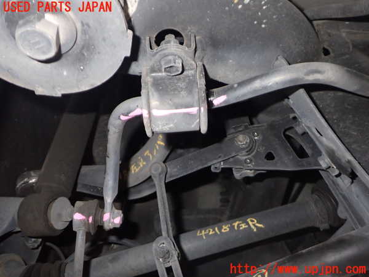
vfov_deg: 46.8
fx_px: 320
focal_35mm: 30
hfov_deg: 60.0
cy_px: 138
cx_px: 184
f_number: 6.3
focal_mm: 5.4
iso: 500
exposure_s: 1/30
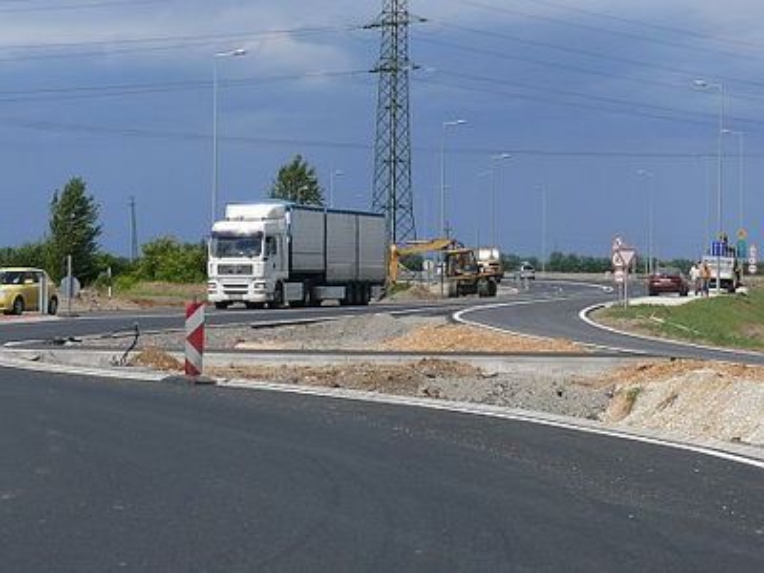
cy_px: 286
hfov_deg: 18.2
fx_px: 2384
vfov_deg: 13.7
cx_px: 382
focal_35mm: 108
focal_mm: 13.8
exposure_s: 1/400
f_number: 8
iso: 100
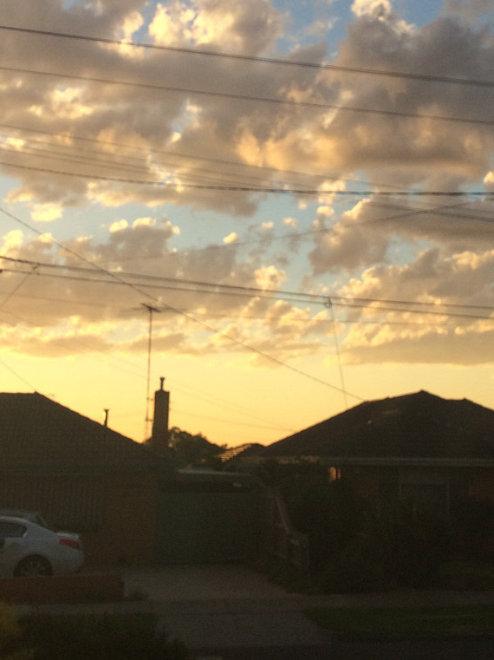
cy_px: 147
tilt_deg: +17.3
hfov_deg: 23.9
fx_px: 1162
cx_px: 321
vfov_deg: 31.0
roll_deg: +2.9
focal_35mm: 61
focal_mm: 4.15
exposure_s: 1/774
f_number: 2.2
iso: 32
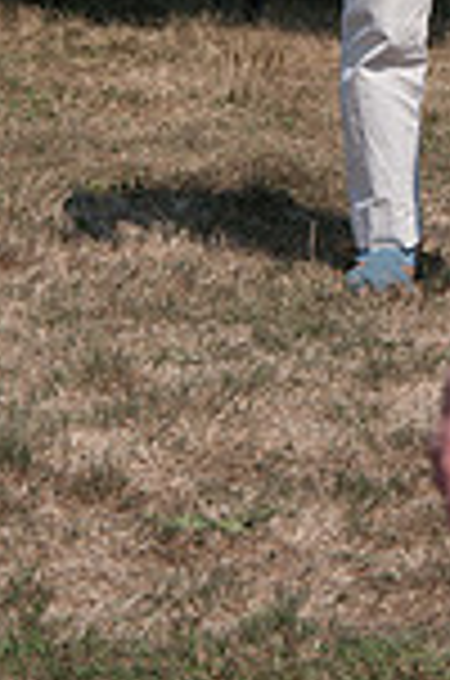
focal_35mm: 546
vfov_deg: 3.8
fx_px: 10284
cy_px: -203
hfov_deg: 2.5
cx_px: 497
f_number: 8
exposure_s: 1/2000
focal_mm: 122
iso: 500
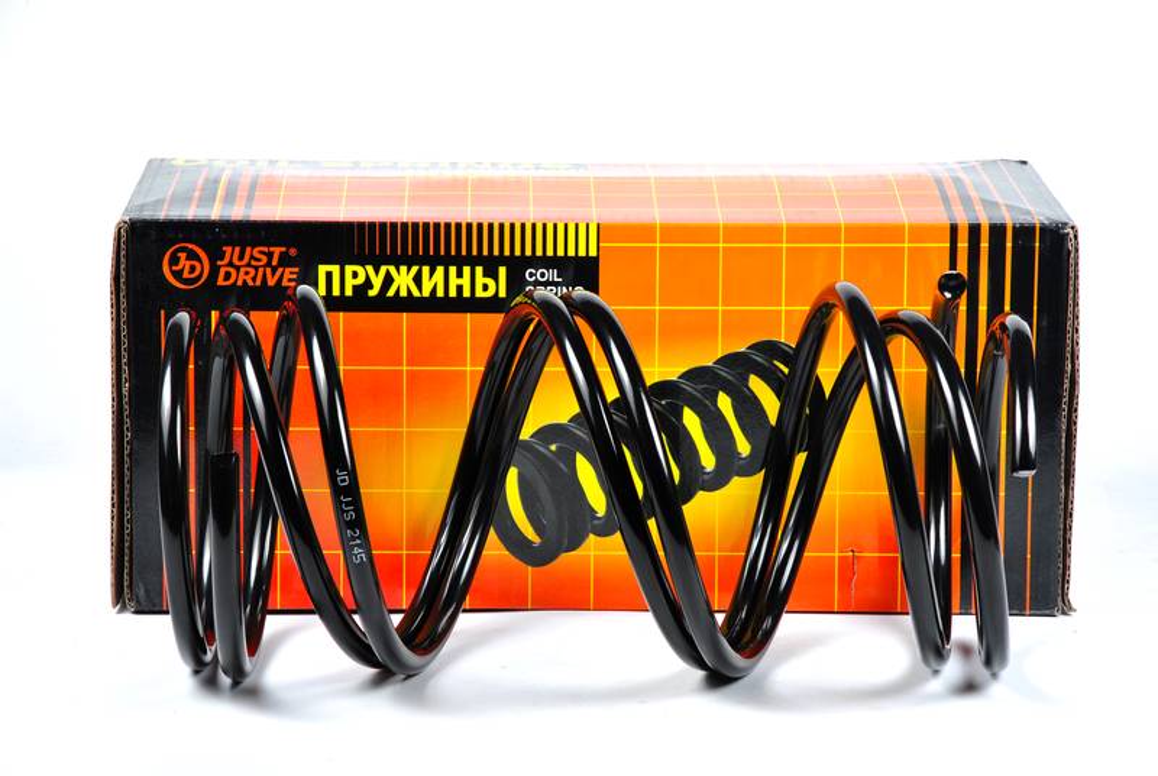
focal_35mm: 158
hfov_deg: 13.0
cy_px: 388
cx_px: 579
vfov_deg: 8.7
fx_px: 5074
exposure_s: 1/200
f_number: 10
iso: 200
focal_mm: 105
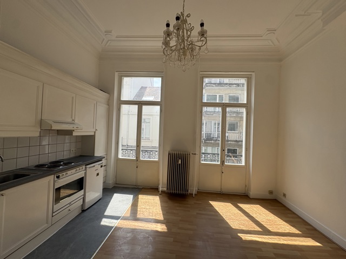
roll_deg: -1.9
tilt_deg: +1.0
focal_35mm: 14
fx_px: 140
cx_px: 173
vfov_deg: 85.7
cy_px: 130
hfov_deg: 102.1
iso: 64
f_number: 2.2
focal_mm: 2.22
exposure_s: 1/932
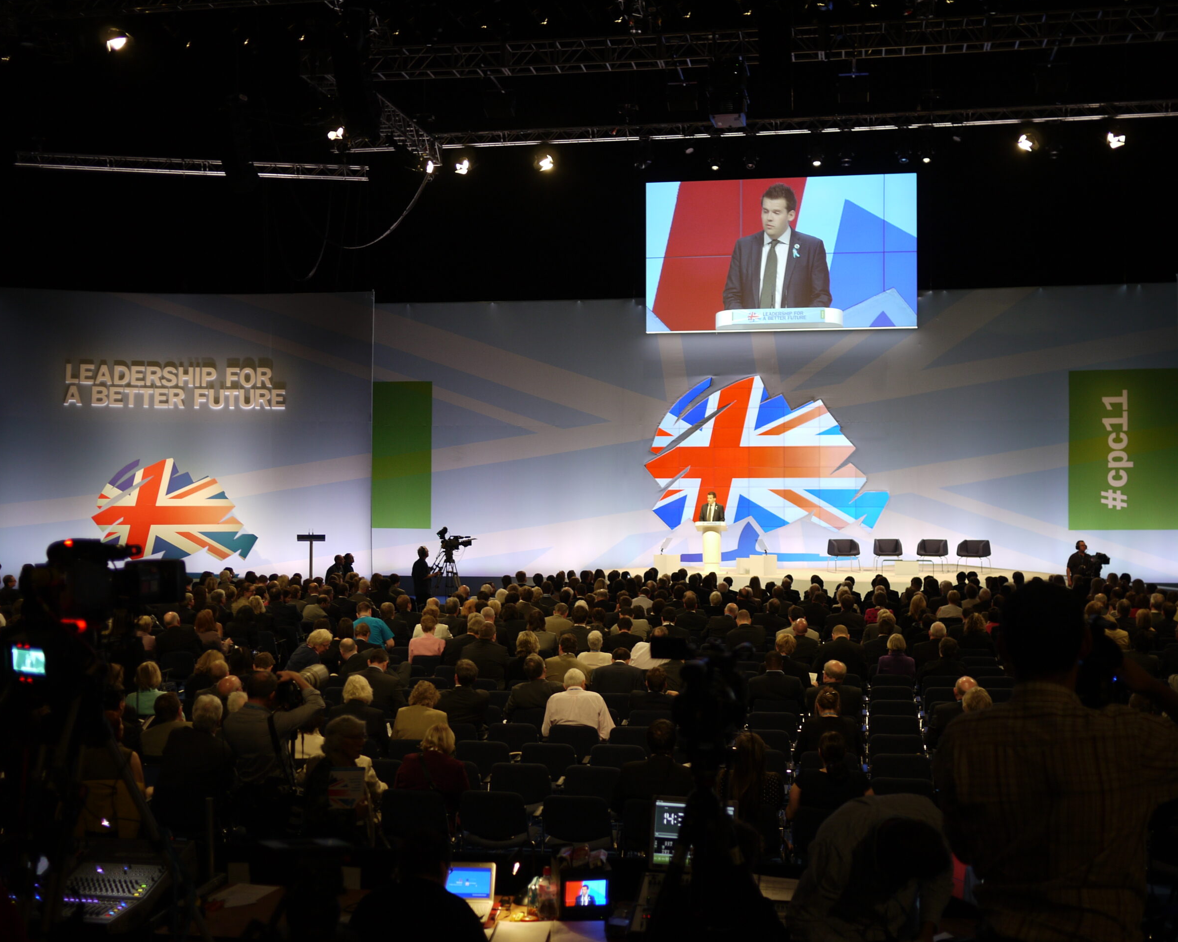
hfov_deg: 43.8
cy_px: 472
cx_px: 628
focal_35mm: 42
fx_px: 1464
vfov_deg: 35.7
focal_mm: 20
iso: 100
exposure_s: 1/50
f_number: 1.7
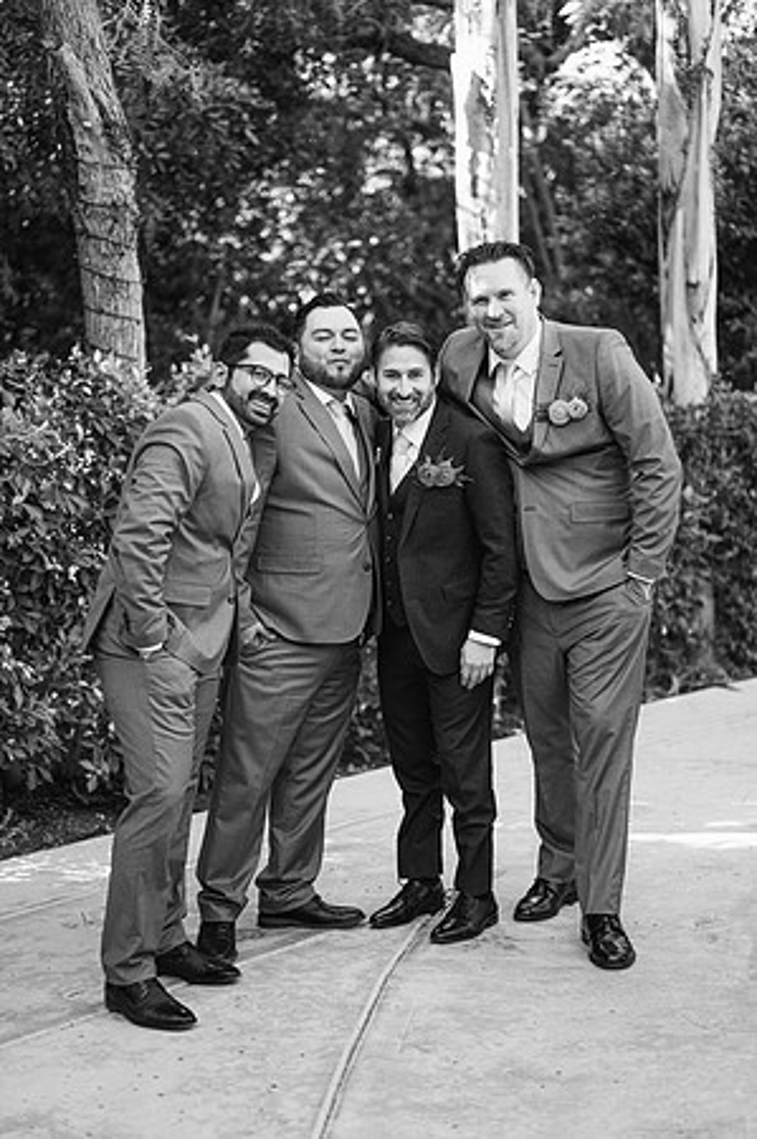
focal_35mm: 50
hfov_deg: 26.9
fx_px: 1581
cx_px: 378
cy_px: 570
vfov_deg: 39.6
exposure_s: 1/125
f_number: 2
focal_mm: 50
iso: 100
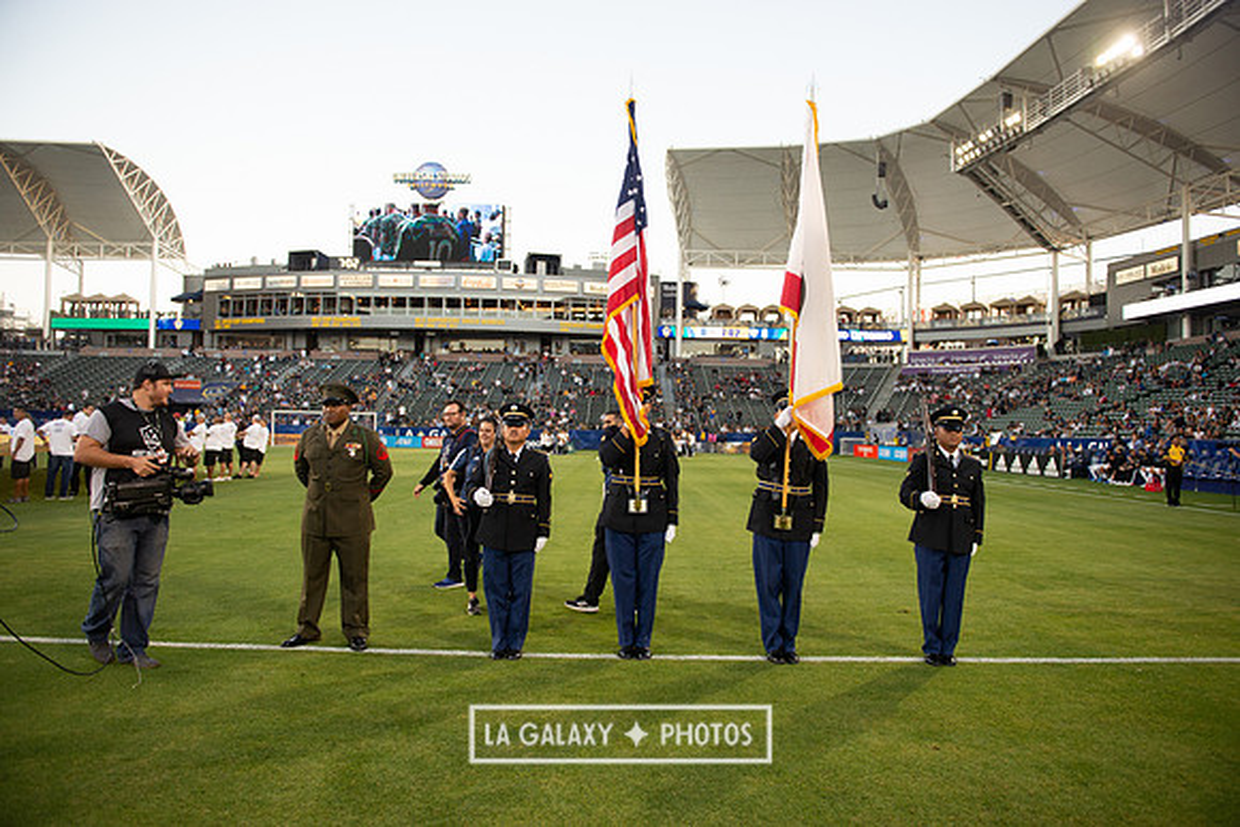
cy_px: 414
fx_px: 827
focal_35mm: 24
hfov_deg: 73.7
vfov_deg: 53.2
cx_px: 620
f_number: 2.8
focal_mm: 24
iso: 1000
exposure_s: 1/640
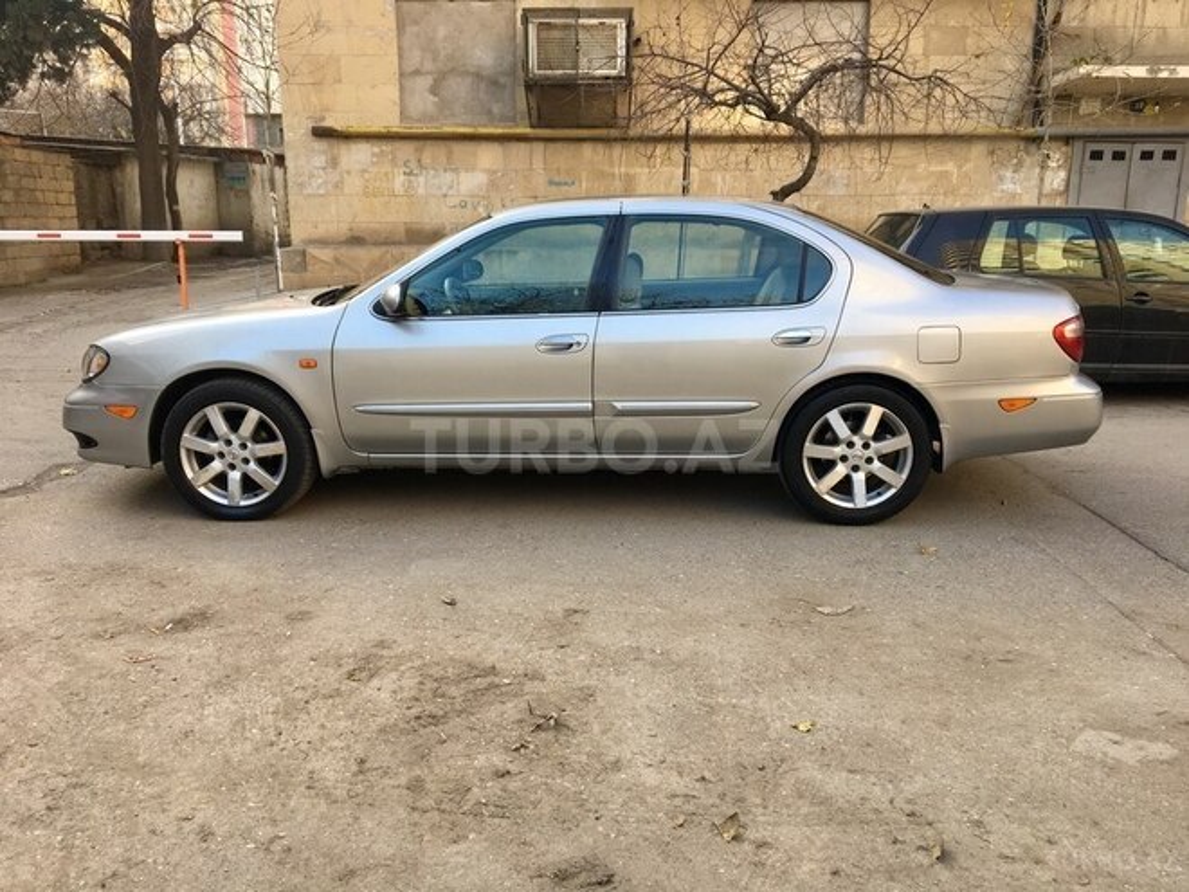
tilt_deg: -13.1
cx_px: 594
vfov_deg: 48.2
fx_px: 996
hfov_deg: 61.7
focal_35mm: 29
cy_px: 446
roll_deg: -0.5
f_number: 2.2
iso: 25
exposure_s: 1/154
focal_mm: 4.15
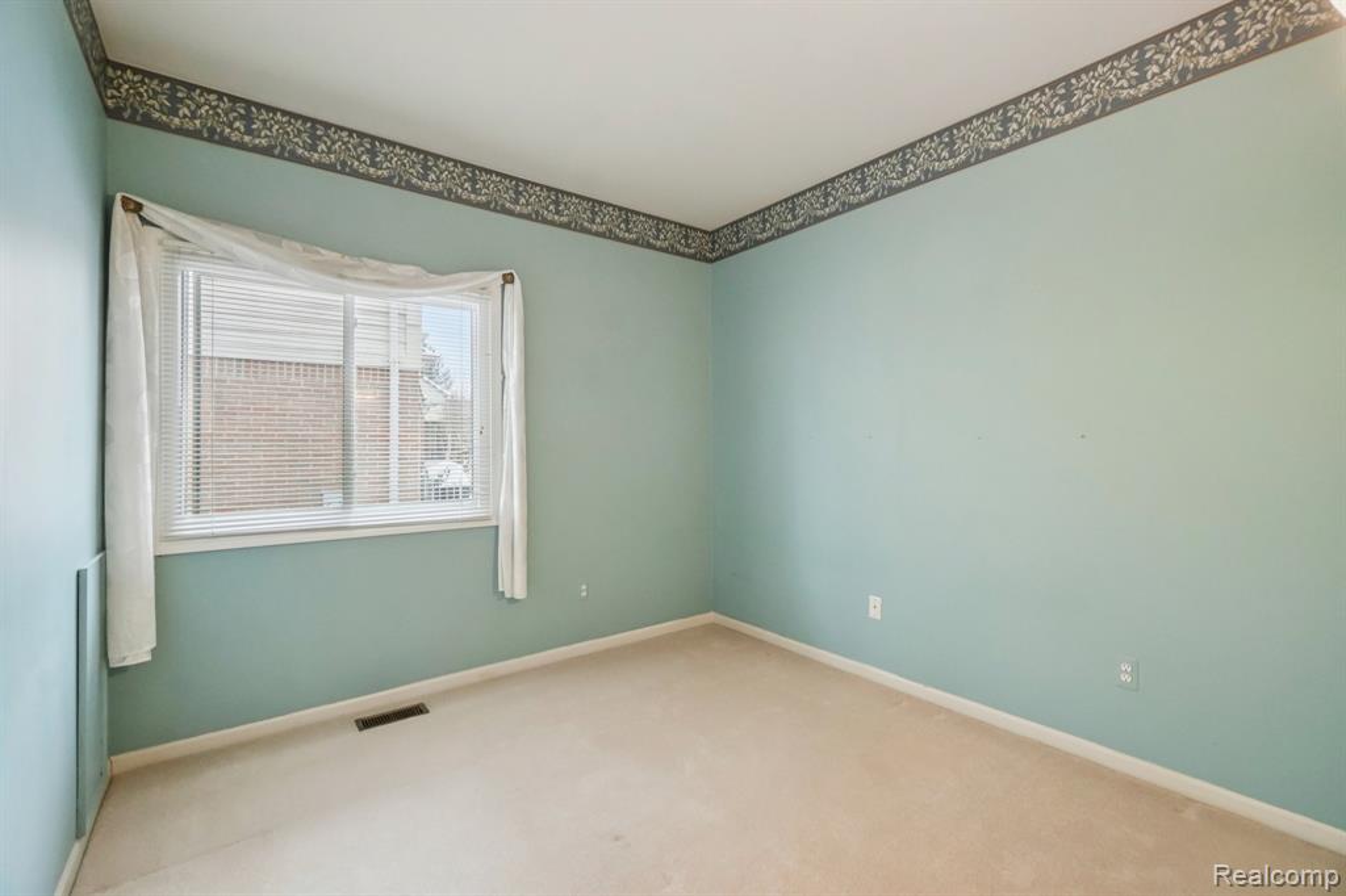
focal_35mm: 15
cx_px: 673
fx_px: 561
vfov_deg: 77.3
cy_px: 448
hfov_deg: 100.4
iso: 1250
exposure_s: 1/30
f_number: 8
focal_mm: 10
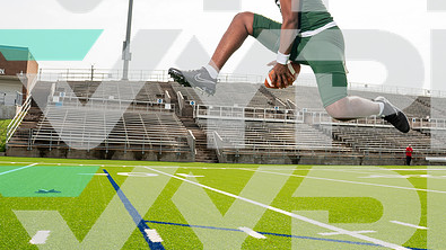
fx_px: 473
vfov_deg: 29.5
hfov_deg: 50.1
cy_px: 90
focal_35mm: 40
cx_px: 273
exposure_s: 1/320
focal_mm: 26
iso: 100
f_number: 5.6
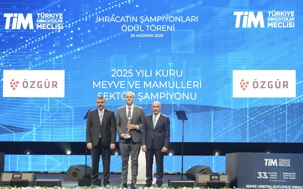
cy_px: 101
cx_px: 151
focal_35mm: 64
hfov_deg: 32.0
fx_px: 528
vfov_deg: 20.3
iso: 1250
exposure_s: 1/125
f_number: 2.8
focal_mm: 62
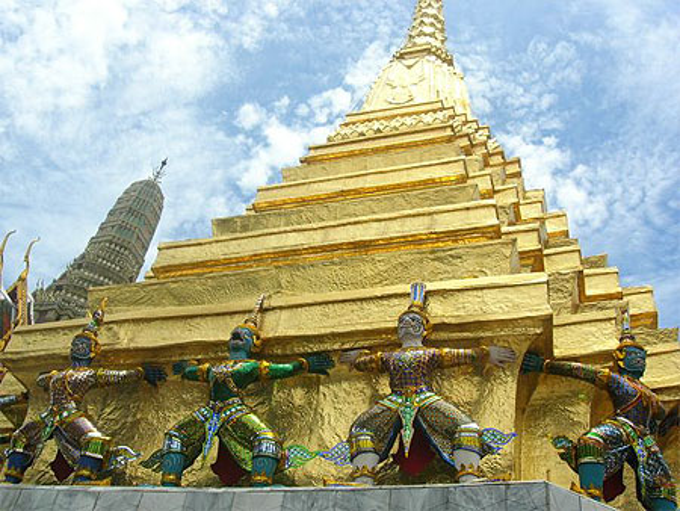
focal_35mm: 38
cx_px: 340
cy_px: 256
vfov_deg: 37.8
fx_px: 747
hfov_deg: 49.0
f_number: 4.8
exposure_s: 1/762
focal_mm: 7.8
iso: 64
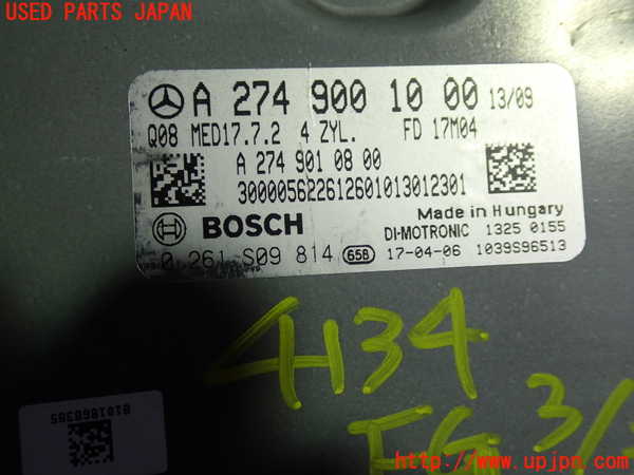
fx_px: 659
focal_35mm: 36
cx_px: 317
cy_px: 238
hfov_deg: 51.4
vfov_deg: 39.7
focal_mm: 6.37
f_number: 2.5
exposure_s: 1/60
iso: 200
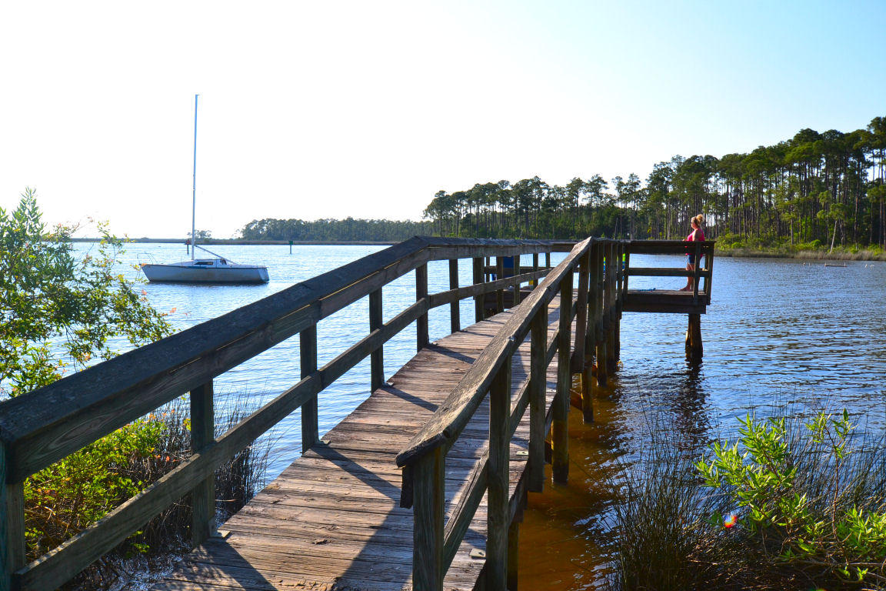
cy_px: 296
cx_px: 443
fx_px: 886
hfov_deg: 53.1
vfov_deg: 36.9
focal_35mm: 36
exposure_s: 1/250
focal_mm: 24
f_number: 10
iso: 400
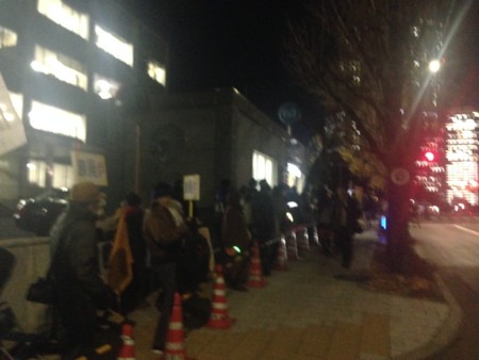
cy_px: 180
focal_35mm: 66
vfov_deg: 22.3
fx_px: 914
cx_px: 240
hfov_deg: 29.4
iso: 1000
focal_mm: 4.12
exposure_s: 1/20
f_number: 2.4
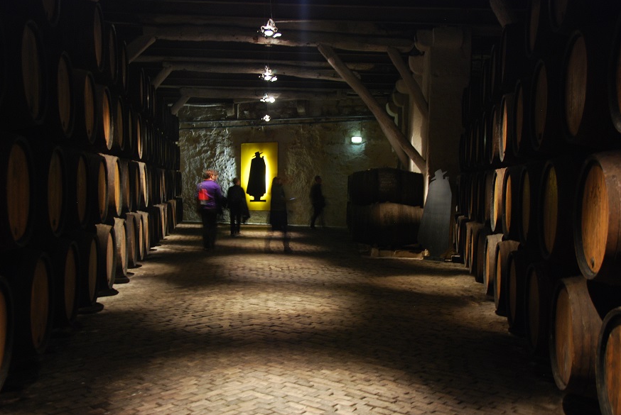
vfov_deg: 32.3
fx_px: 717
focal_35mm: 42
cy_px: 206
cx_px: 313
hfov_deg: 46.8
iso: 400
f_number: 4
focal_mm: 27
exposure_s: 1/1.3
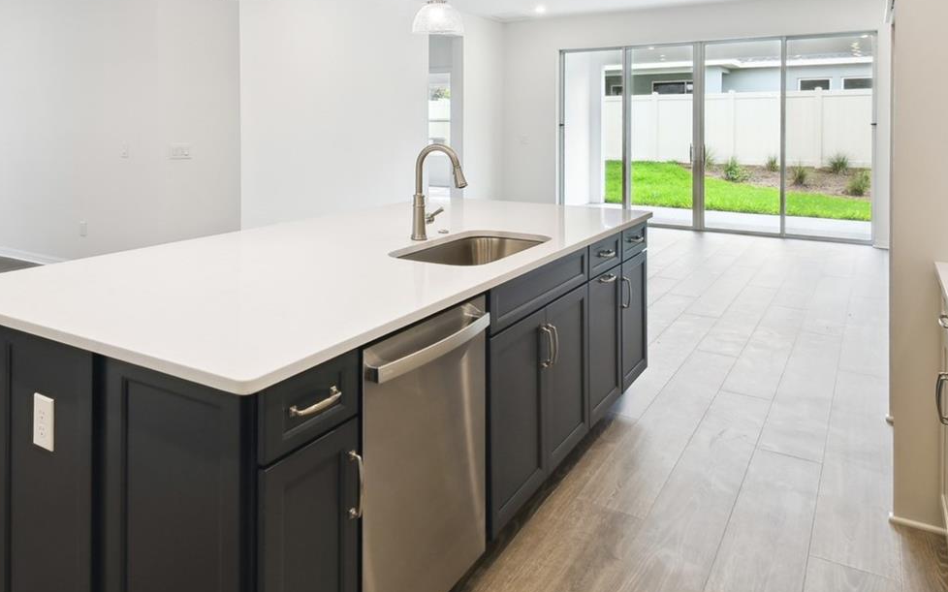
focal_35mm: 25
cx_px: 398
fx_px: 646
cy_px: 145
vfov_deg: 47.4
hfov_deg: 72.1
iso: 100
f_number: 7.1
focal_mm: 10
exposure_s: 1/25
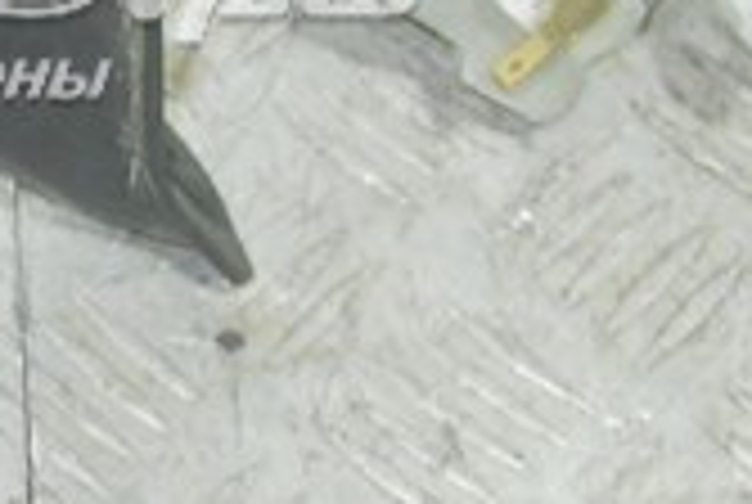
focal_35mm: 163
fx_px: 3411
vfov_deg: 8.4
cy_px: -54
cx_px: -68
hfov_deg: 12.4
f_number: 3.1
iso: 320
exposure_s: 1/30
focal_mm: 6.72
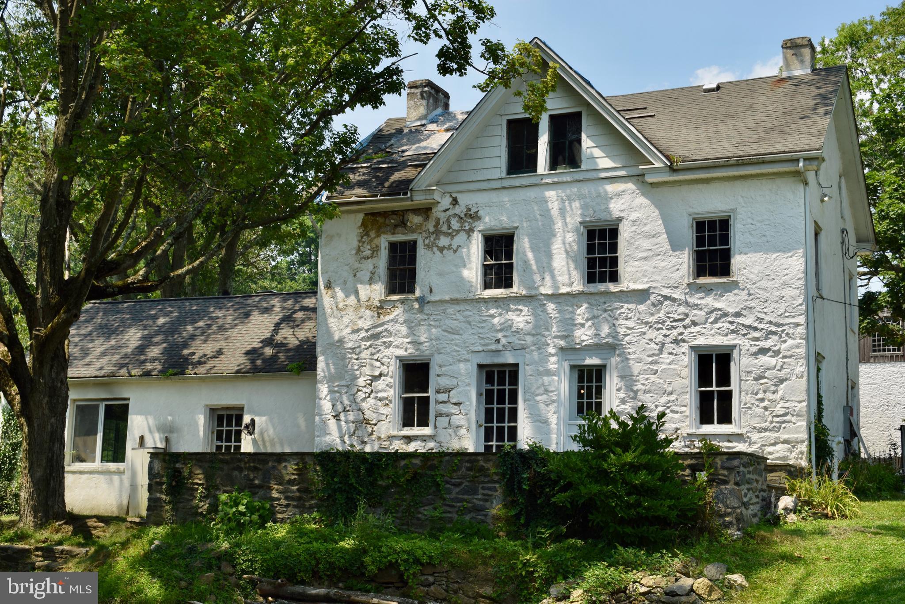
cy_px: 302
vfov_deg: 26.5
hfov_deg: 38.9
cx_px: 452
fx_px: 1282
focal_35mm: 51
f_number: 10
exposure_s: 1/200
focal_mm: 34
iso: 100
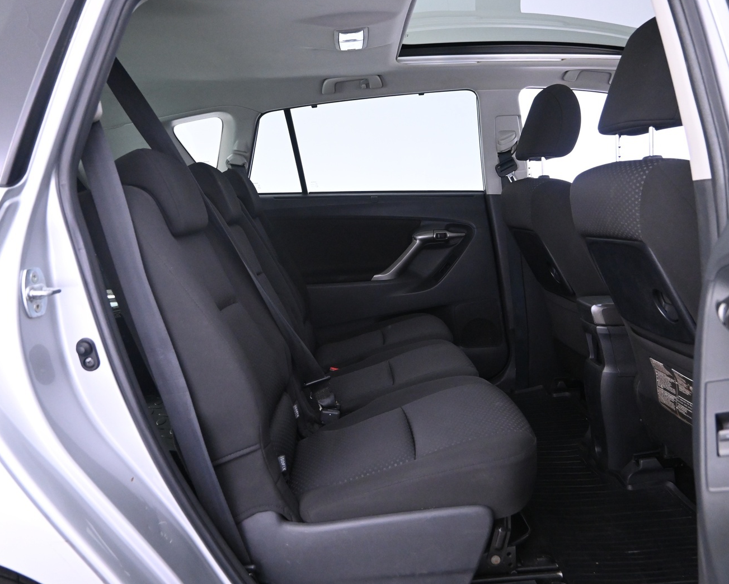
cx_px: 371
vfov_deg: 51.5
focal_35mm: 28
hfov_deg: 62.2
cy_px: 294
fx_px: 604
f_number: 3.5
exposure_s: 1/20
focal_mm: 16
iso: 3200
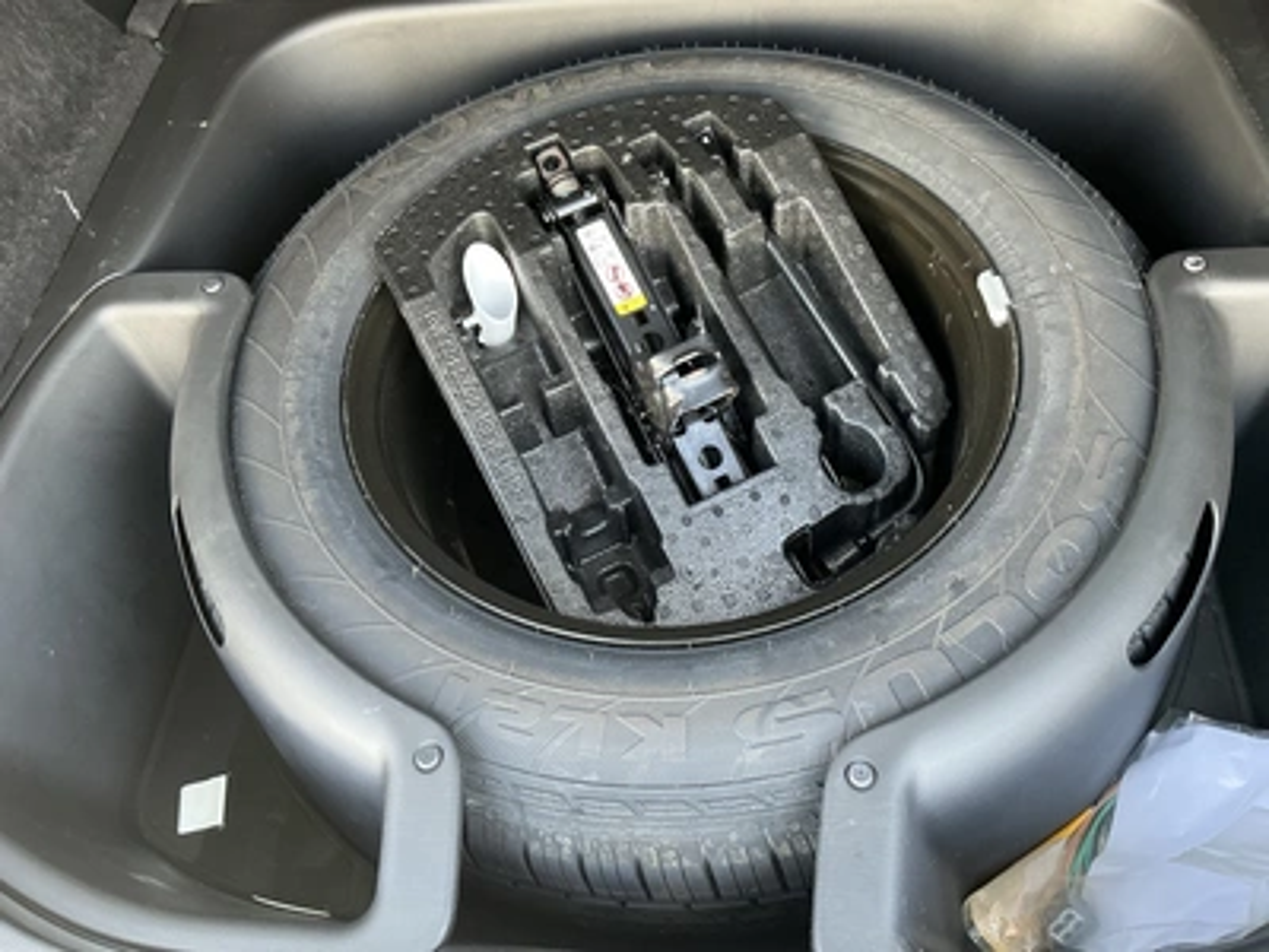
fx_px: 1026
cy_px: 476
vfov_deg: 49.7
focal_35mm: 28
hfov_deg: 63.4
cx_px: 634
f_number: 1.8
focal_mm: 3
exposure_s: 1/60
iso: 100
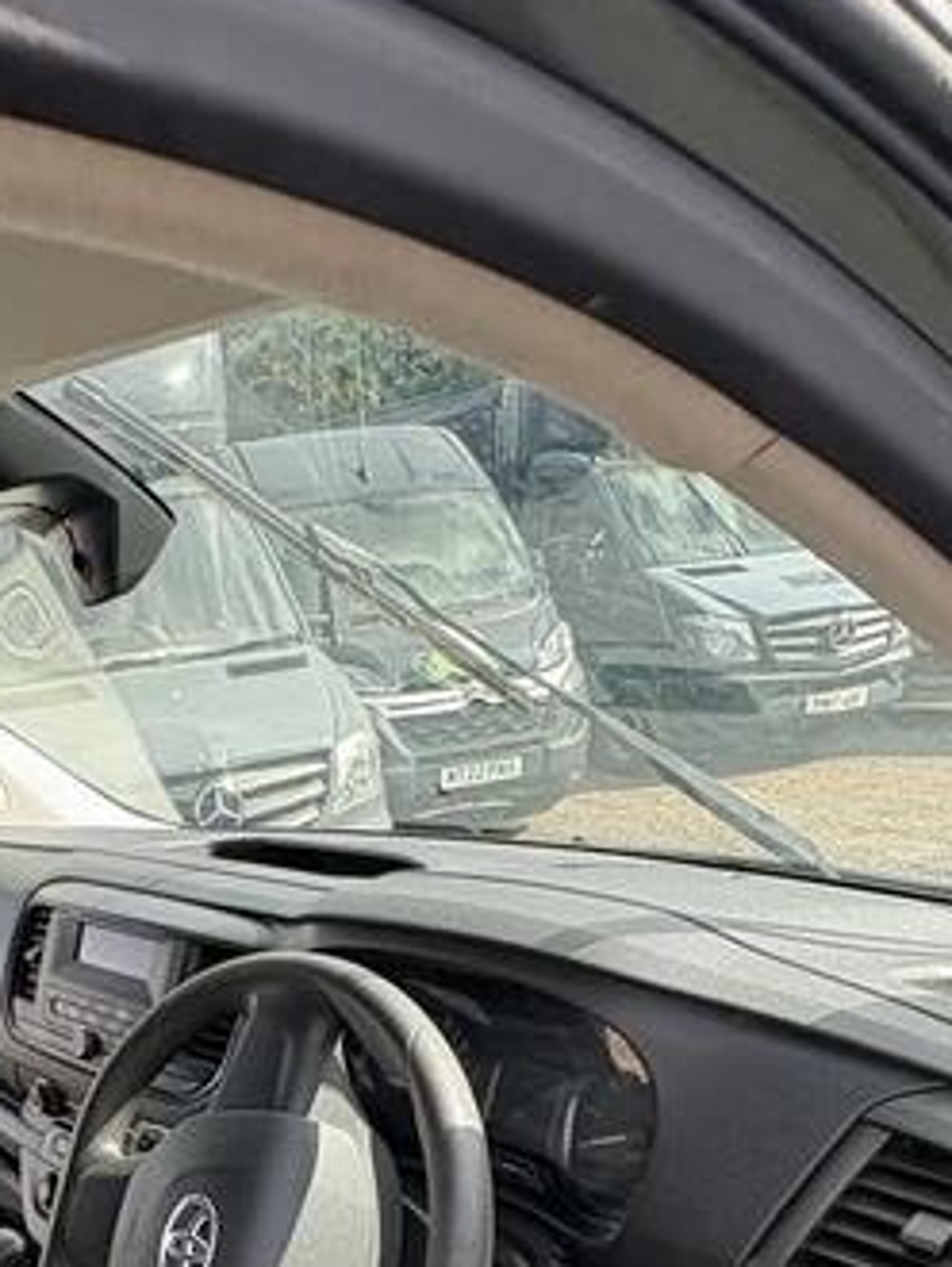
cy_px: 1240
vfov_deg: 42.8
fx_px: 1392
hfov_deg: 36.3
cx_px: 165
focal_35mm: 38
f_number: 2.2
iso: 40
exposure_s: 1/141
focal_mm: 2.22
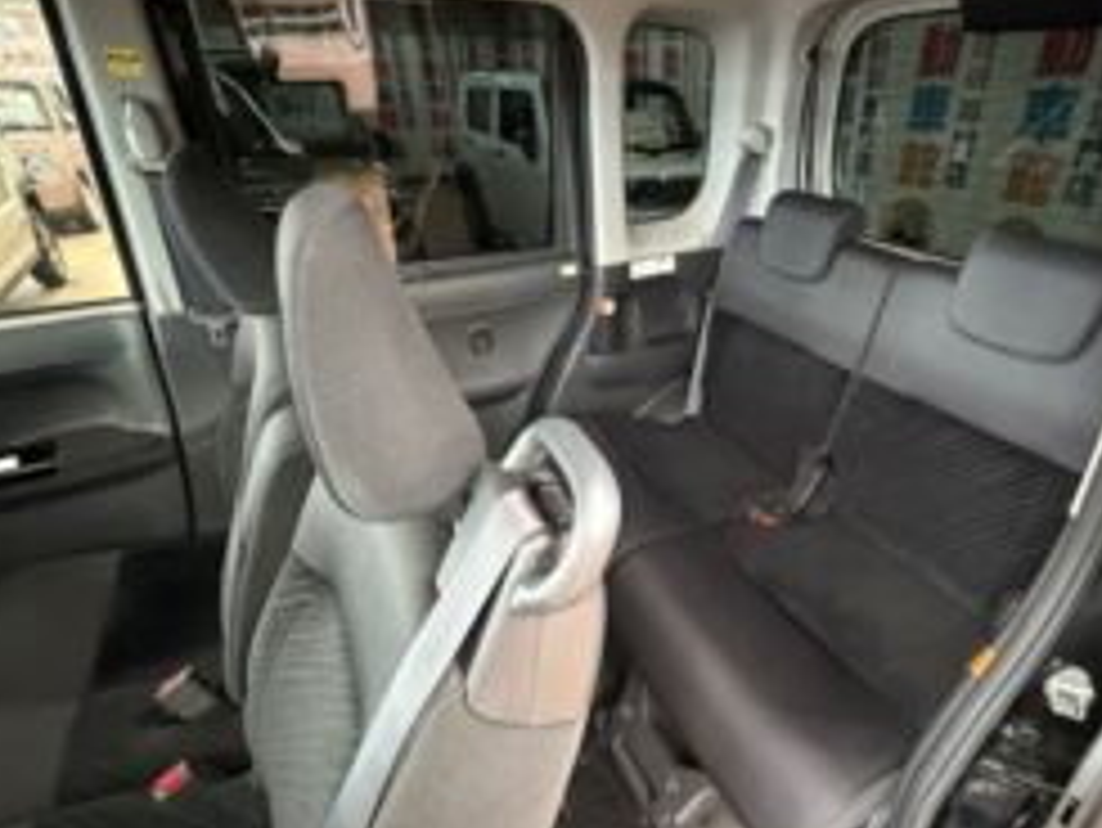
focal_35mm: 20
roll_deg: -0.4
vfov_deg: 65.9
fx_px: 637
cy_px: 457
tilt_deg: -28.9
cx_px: 679
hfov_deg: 80.4
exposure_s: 1/33
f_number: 2.2
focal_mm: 2.22
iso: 1000
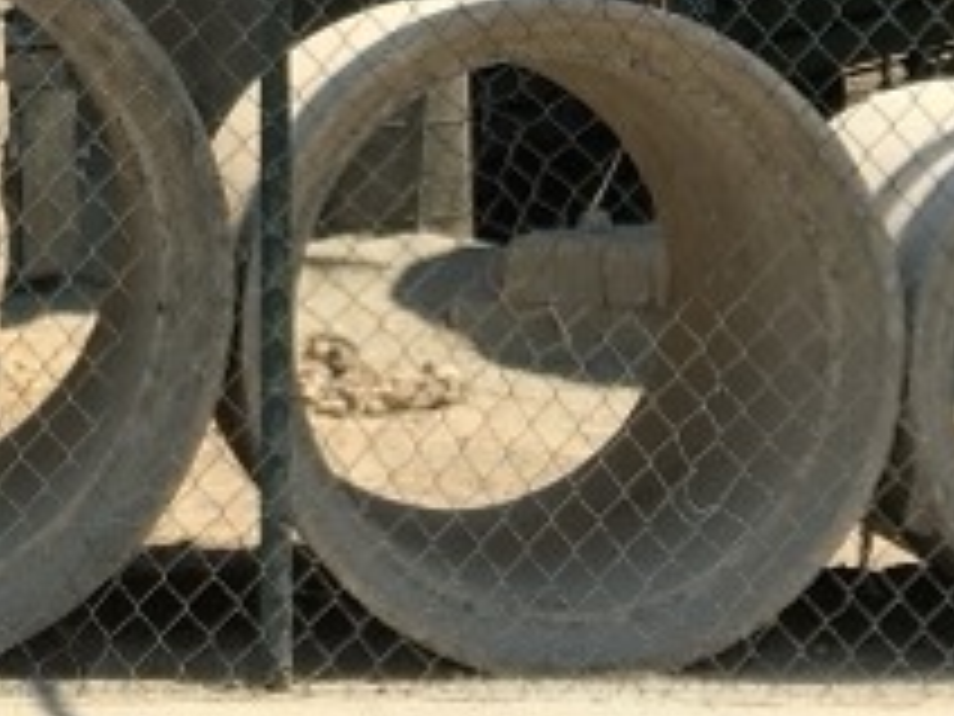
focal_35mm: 137
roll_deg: -0.2
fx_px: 3776
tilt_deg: +7.6
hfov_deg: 14.2
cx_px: 81
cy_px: -540
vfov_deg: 10.3
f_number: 2.2
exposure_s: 1/1451
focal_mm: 4.15
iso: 25
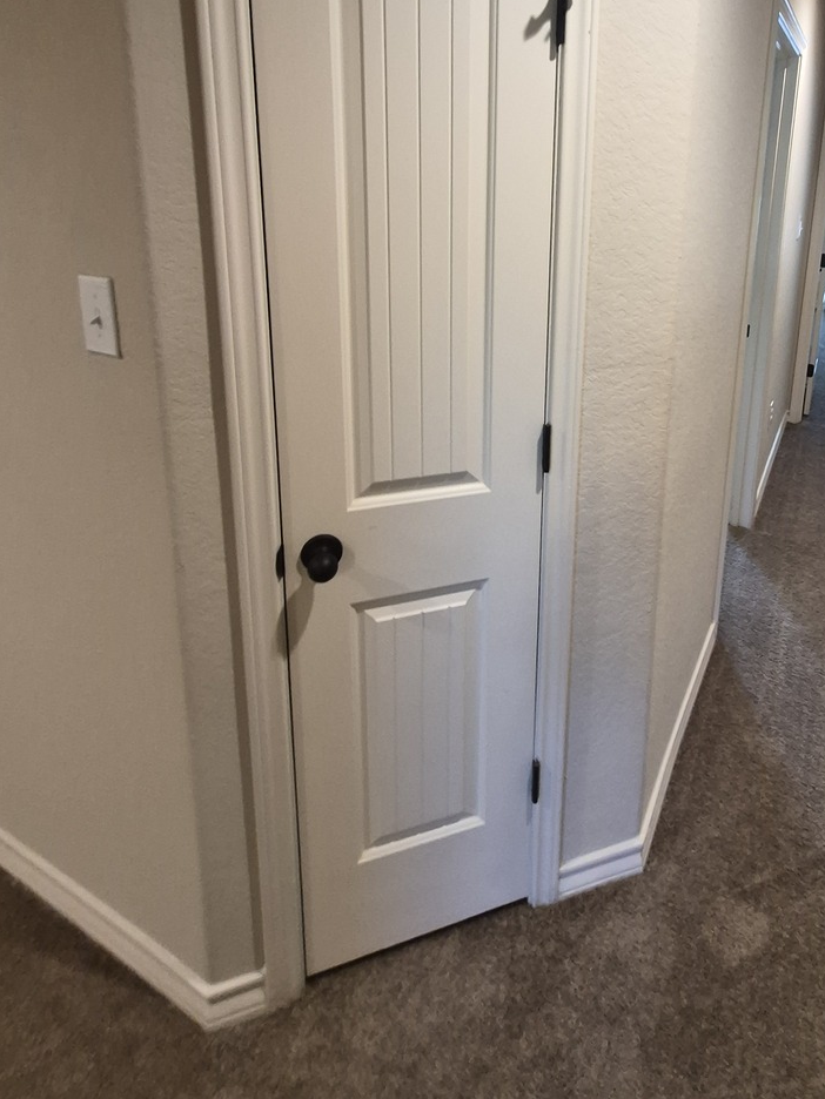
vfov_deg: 77.9
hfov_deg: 64.2
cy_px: 330
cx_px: 555
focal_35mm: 20
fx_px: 636
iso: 400
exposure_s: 1/60
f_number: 2.2
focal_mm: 1.74
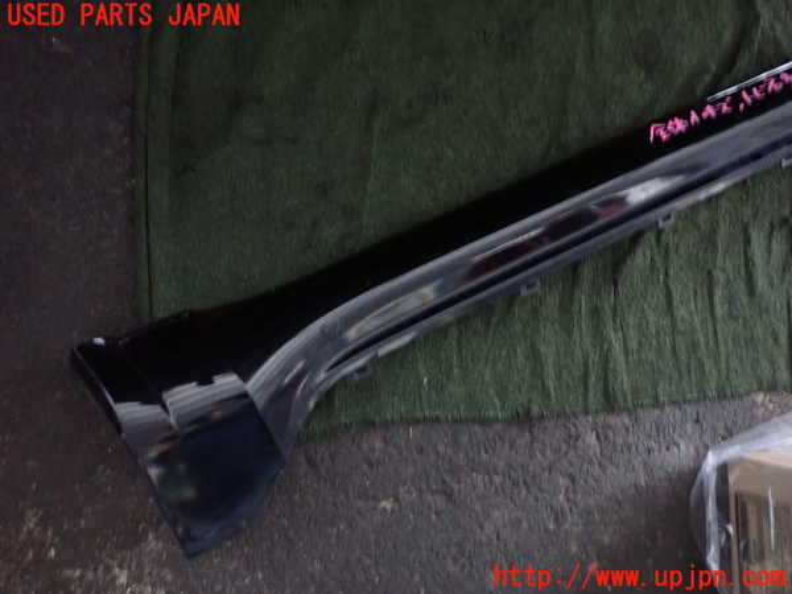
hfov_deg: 69.4
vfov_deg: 54.9
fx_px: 572
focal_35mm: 25
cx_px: 396
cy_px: 297
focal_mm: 4.5
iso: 800
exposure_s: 1/20
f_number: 2
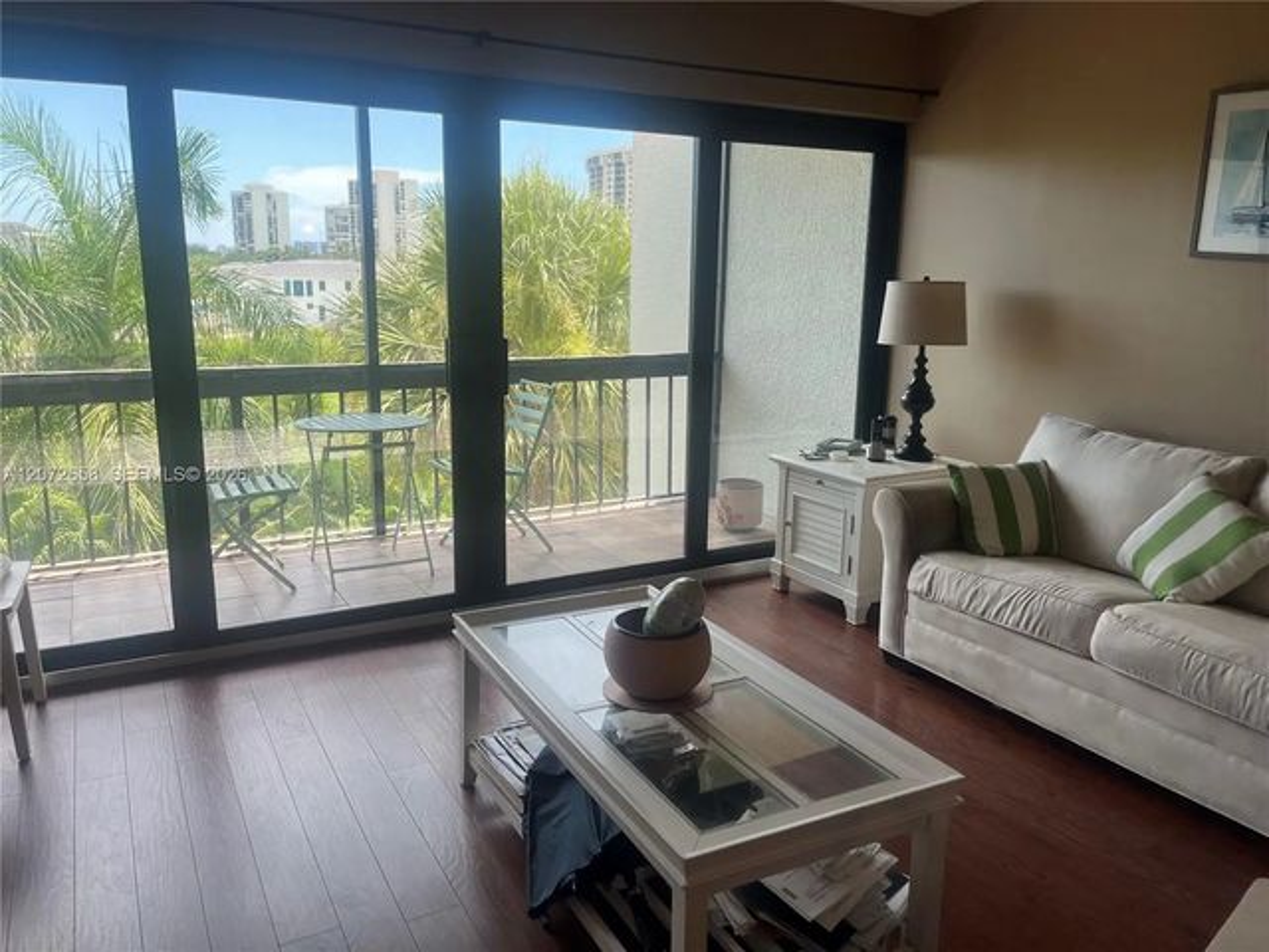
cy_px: 476
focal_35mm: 26
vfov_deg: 53.1
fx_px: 953
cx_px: 634
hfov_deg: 67.3
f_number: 1.6
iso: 40
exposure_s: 1/226
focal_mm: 5.1
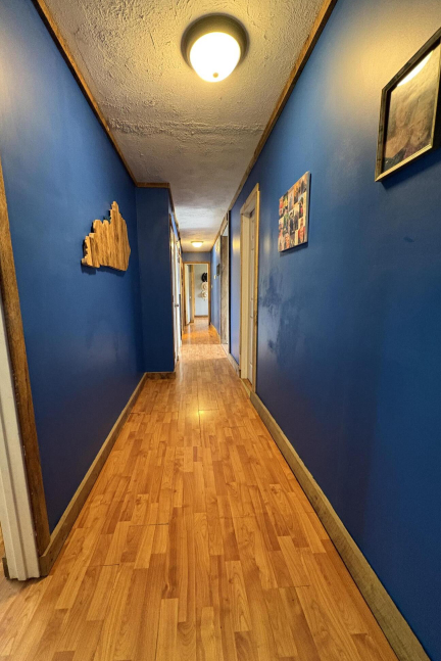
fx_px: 275
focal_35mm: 15
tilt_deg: -9.7
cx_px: 206
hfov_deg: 77.3
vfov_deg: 100.3
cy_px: 339
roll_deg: +1.0
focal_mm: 2.22
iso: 640
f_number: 2.2
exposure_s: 1/40
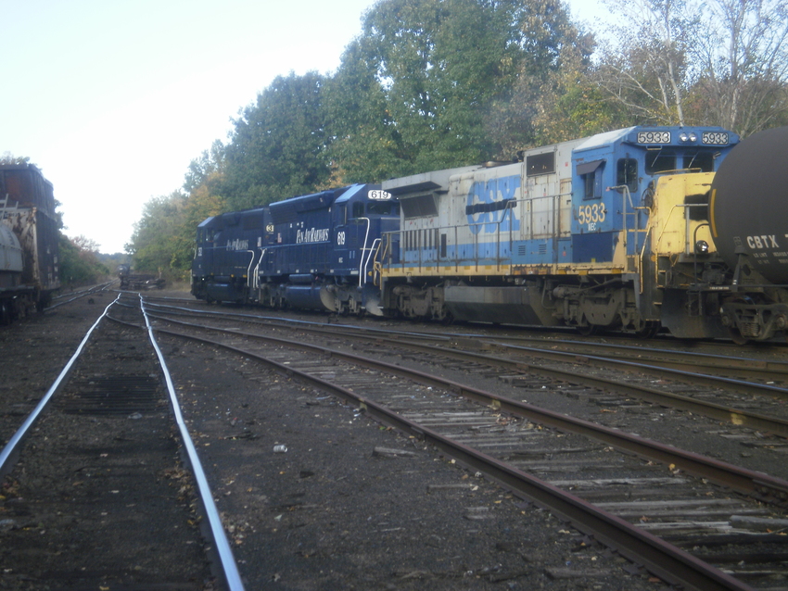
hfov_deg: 26.7
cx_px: 394
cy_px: 296
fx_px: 1662
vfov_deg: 20.2
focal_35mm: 73
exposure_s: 1/125
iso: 100
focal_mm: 12.95
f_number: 4.8
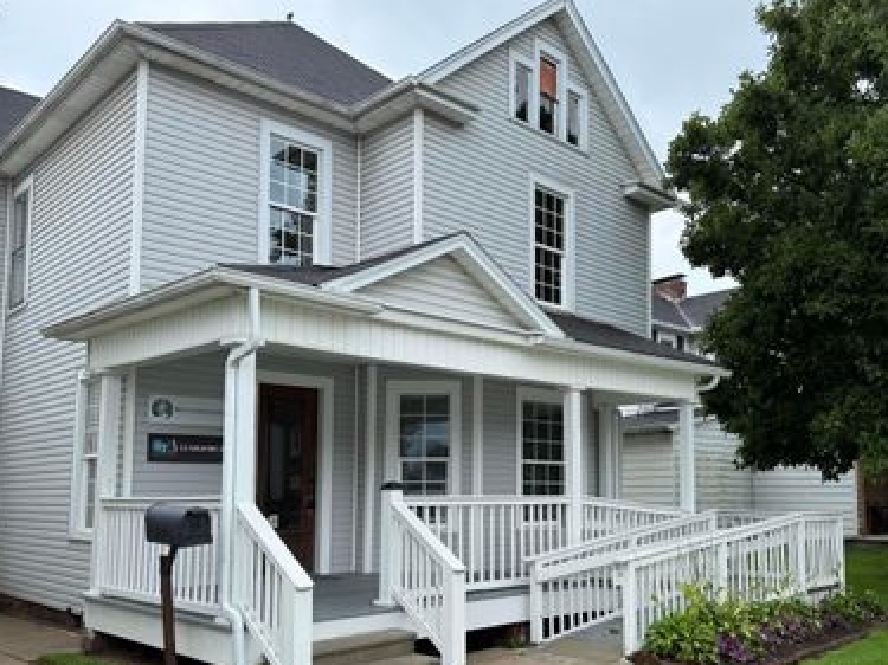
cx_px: 545
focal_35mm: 32
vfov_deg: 43.7
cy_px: 422
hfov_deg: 56.3
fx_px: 821
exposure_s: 1/1812
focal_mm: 6.76
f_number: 1.78
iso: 80
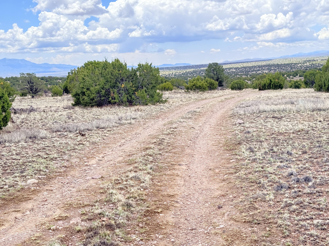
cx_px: 164
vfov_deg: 30.3
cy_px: 123
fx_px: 456
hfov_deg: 39.7
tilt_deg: -7.4
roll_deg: +2.6
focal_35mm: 48
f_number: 1.78
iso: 100
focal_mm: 6.76
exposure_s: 1/1013
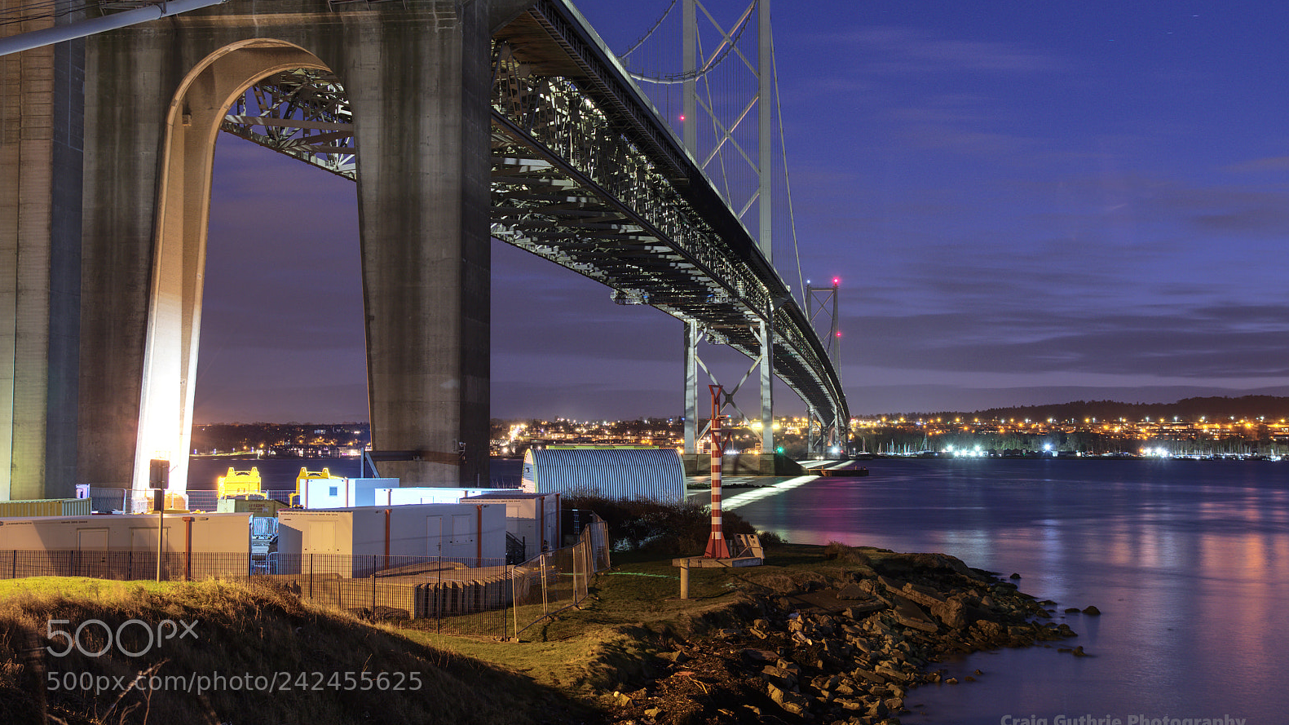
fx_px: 1777
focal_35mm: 52
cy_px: 309
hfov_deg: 39.9
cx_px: 648
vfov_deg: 23.0
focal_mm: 32.5
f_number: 5.6
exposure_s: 30
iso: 125
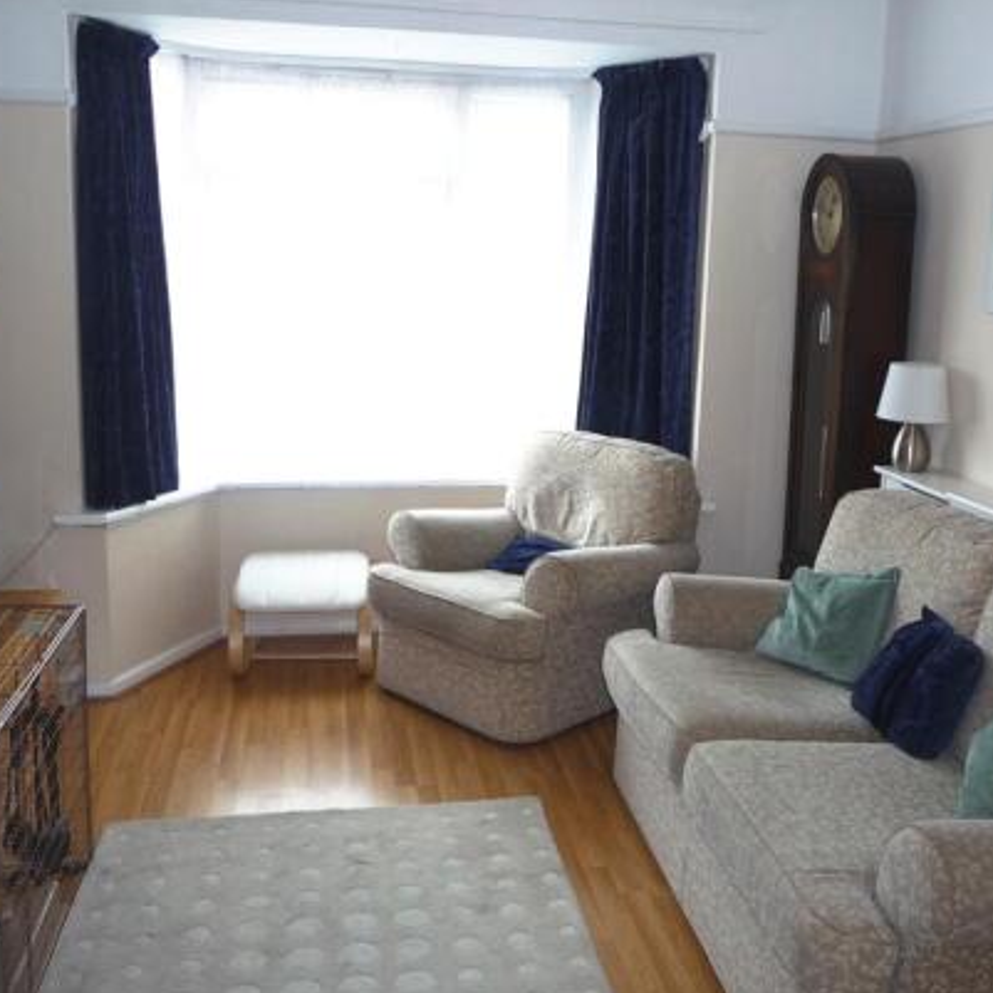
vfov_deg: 46.0
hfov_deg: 45.9
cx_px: 566
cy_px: 477
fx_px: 1168
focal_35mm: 36
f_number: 3.3
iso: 125
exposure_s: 1/30
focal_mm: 4.7
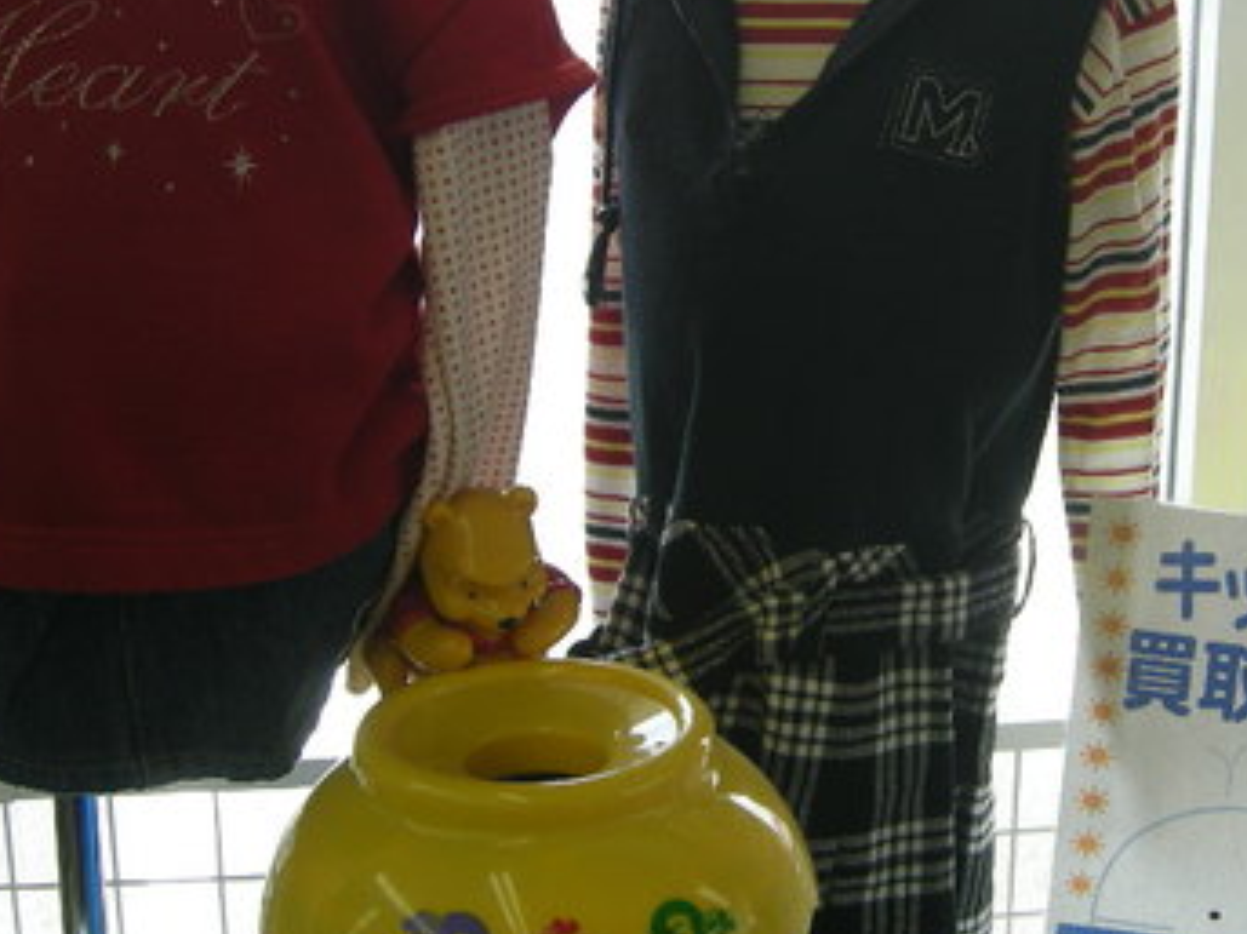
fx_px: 2269
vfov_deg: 23.3
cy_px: 440
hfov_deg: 30.3
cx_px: 920
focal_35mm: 63
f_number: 3
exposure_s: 1/77.3
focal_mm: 7.5
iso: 64
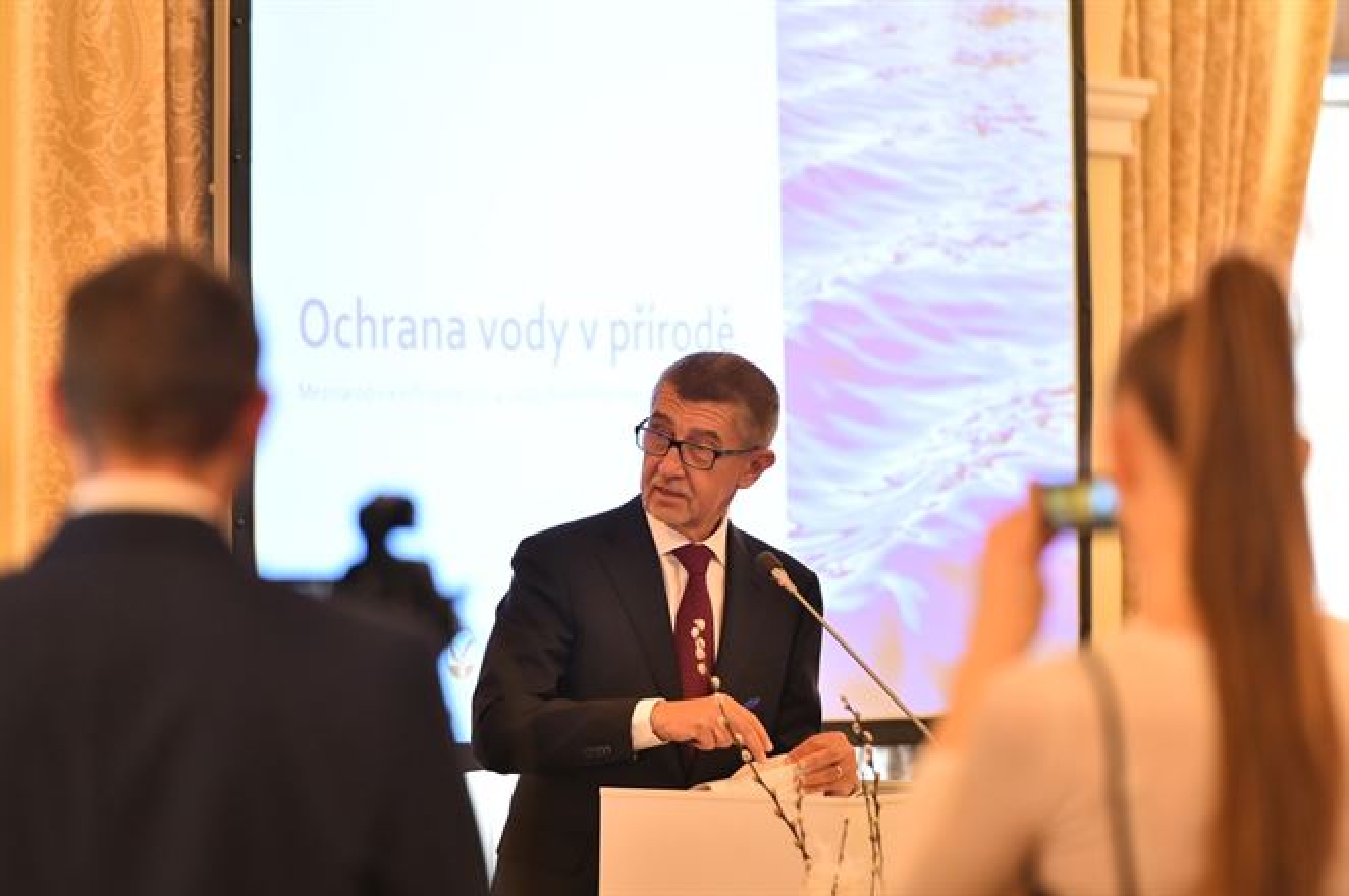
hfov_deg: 10.3
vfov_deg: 6.9
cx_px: 674
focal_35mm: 200
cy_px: 448
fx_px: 7487
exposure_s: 1/200
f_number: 4
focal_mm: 200
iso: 3200
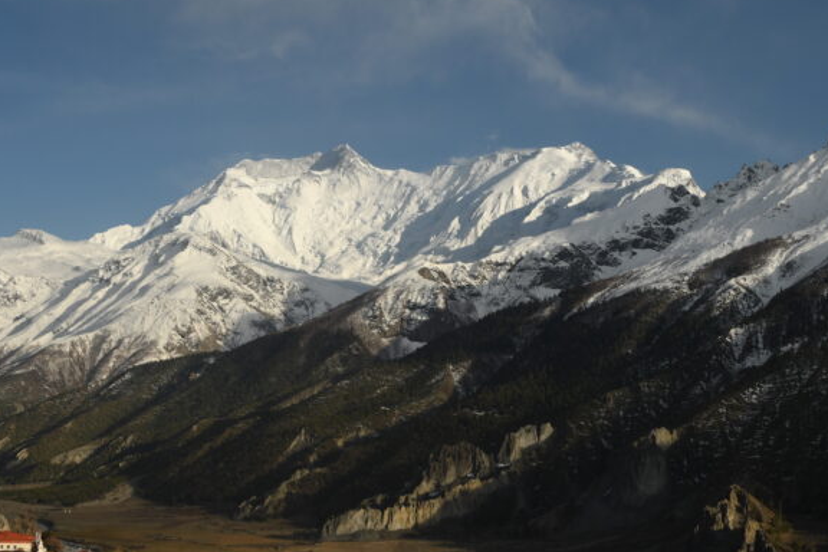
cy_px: 335
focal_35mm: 48
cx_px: 407
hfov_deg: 41.1
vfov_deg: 28.0
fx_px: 1104
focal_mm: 24
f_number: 7.1
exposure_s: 1/2000
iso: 400
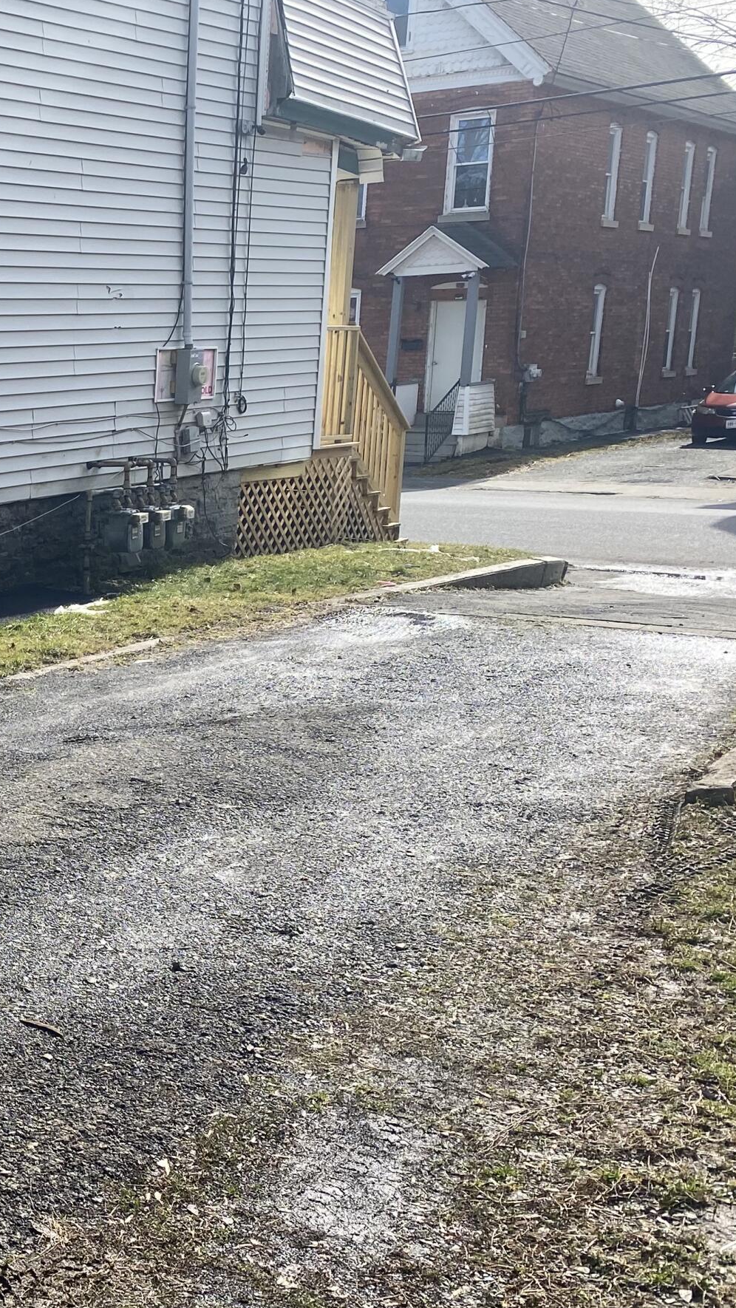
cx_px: -239
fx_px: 1665
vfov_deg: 42.7
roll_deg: +1.3
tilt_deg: -14.5
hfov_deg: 22.2
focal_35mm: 48
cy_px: 763
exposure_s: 1/1287
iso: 32
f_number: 1.8
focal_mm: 4.25
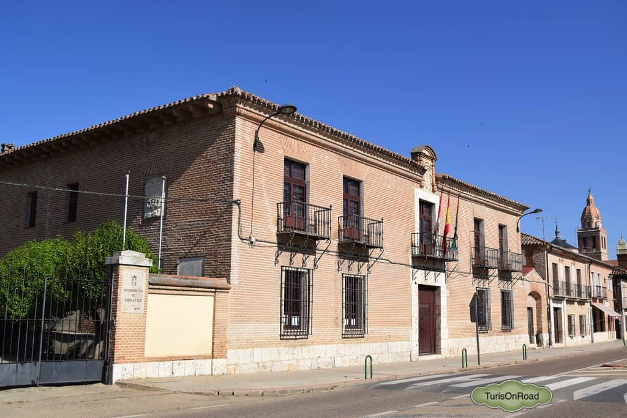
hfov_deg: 53.1
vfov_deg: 36.9
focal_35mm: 36
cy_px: 209
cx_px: 314
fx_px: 627
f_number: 8
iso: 400
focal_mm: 24
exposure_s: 1/2000
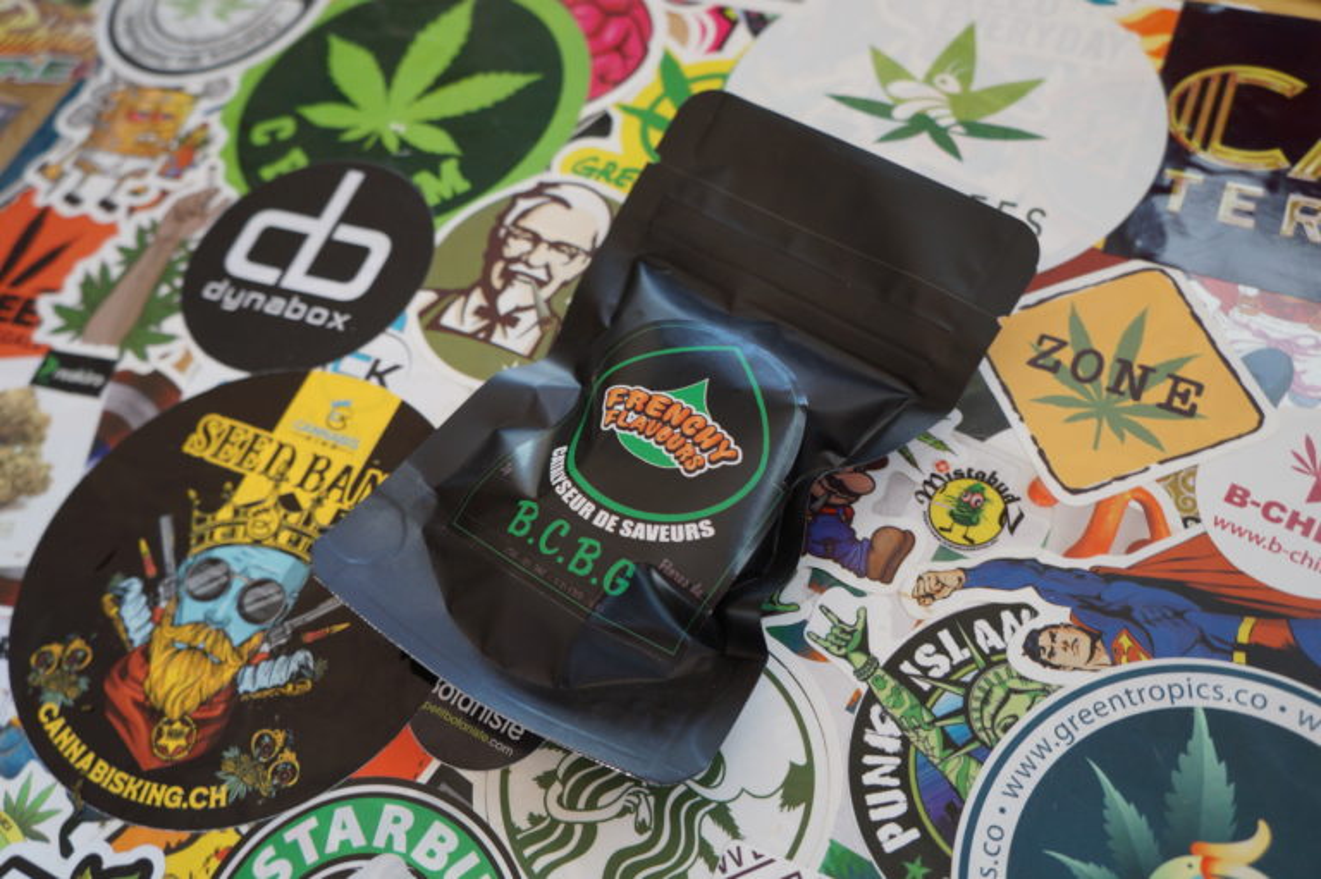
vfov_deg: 41.7
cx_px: 660
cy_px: 440
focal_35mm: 32
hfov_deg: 59.5
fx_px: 1155
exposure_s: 1/60
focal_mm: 21
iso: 400
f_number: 5
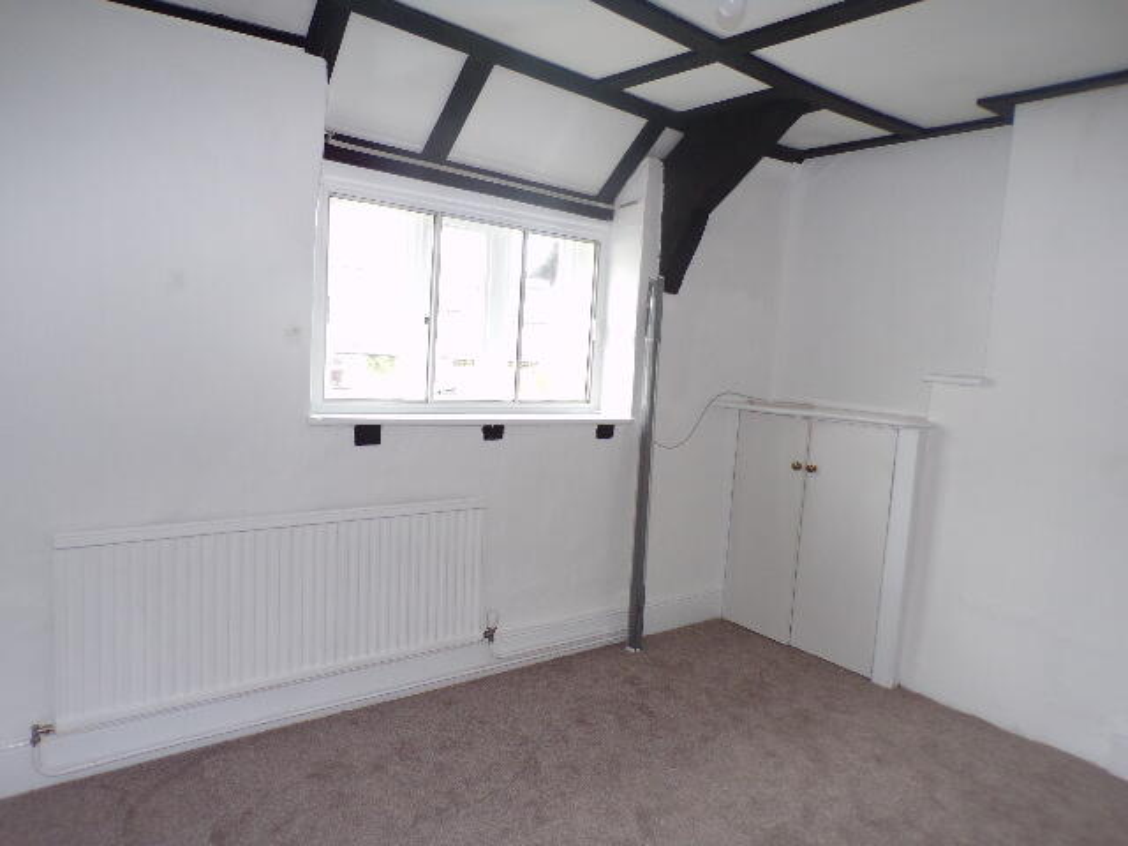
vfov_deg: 56.8
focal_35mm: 24
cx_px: 564
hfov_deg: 71.6
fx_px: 782
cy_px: 423
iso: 147
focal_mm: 4.3
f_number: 3
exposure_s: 1/34
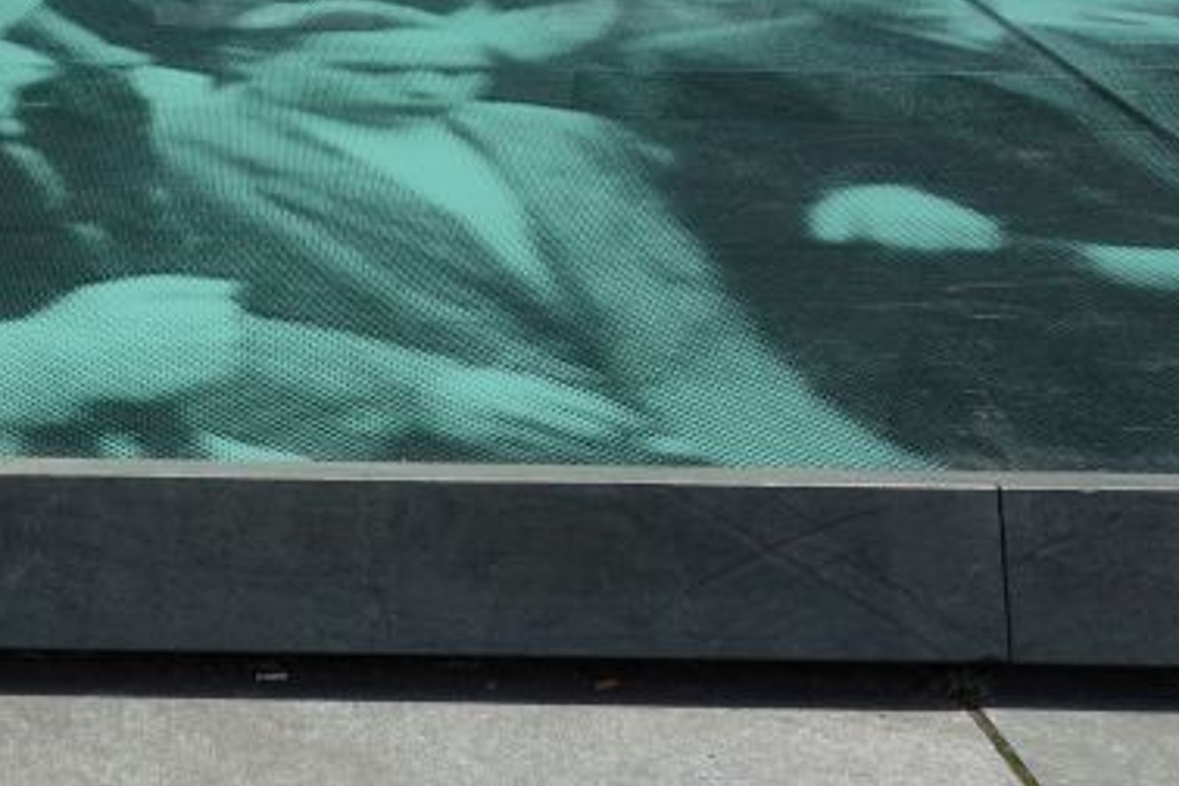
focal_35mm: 74
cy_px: -67
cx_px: -137
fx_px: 2423
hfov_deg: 25.3
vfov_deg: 17.8
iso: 125
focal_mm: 10.4
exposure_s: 1/400
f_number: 5.6
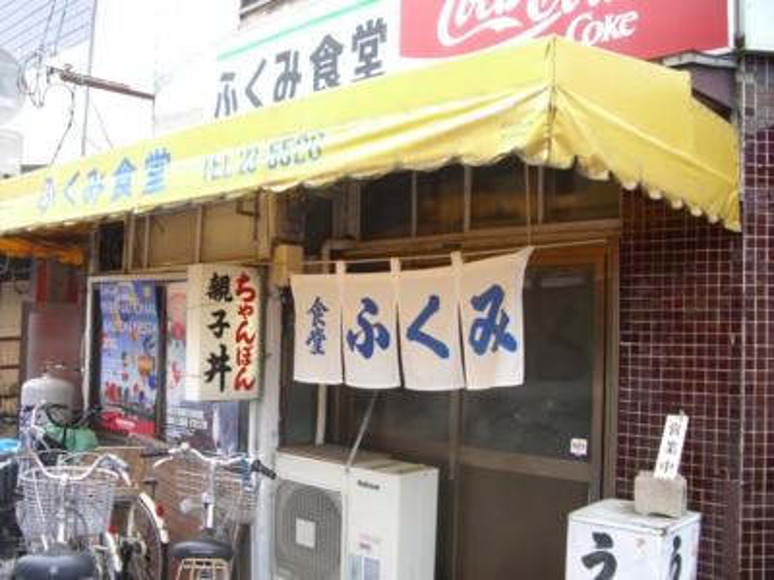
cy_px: 290
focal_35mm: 35
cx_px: 387
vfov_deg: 40.7
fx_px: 783
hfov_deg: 52.6
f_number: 2.6
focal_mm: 5.8
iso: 80
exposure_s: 1/125
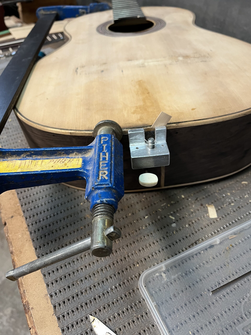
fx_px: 251
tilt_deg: -43.3
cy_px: 168
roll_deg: +3.6
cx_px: 126
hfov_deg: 53.1
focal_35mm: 26
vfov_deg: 67.3
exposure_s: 1/50
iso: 200
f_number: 1.6
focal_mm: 5.1
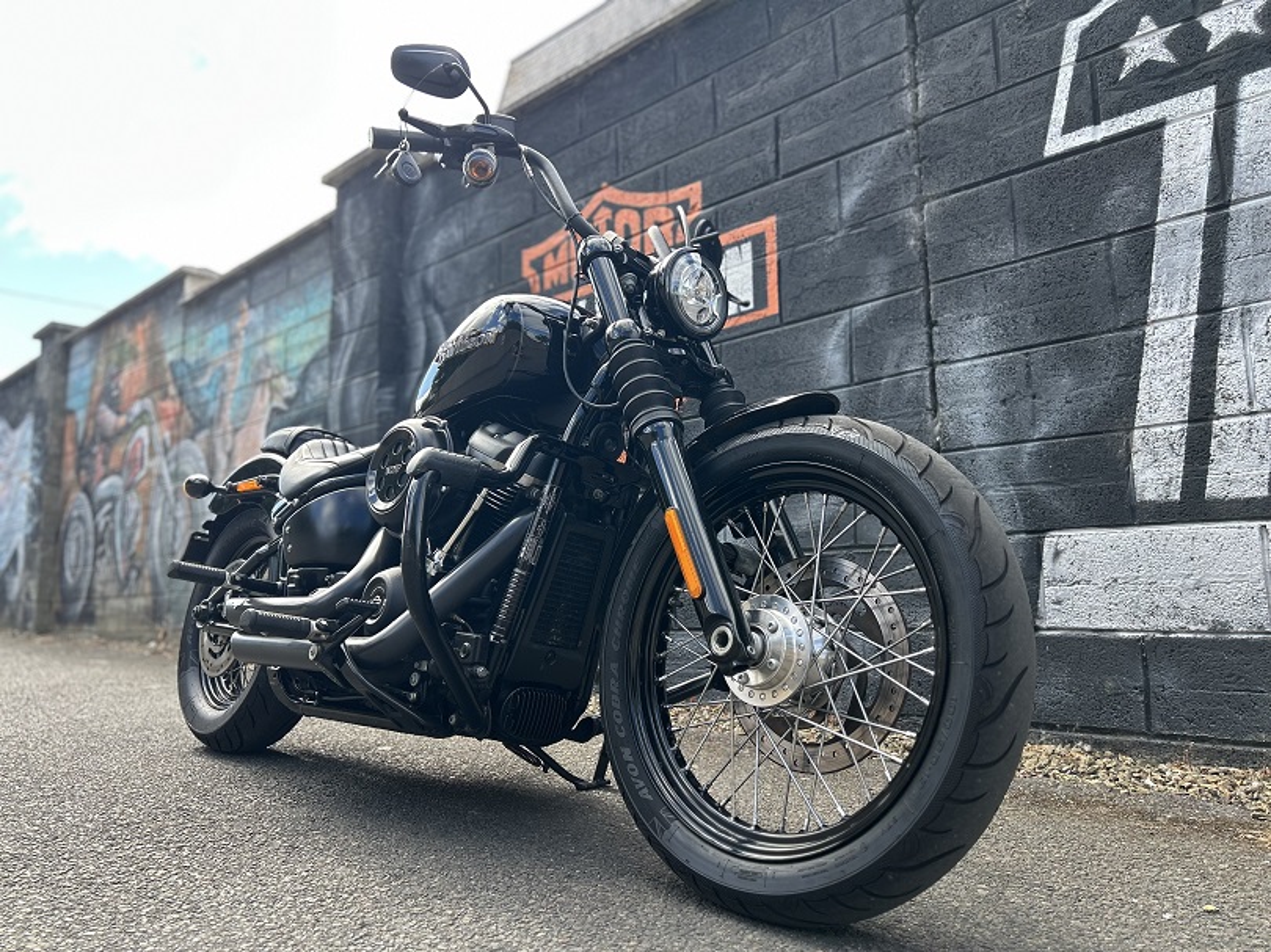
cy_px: 476
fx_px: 954
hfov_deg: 67.3
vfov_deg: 53.0
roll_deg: +0.7
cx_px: 636
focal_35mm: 26
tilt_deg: +7.5
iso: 50
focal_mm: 5.7
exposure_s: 1/597
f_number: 1.5
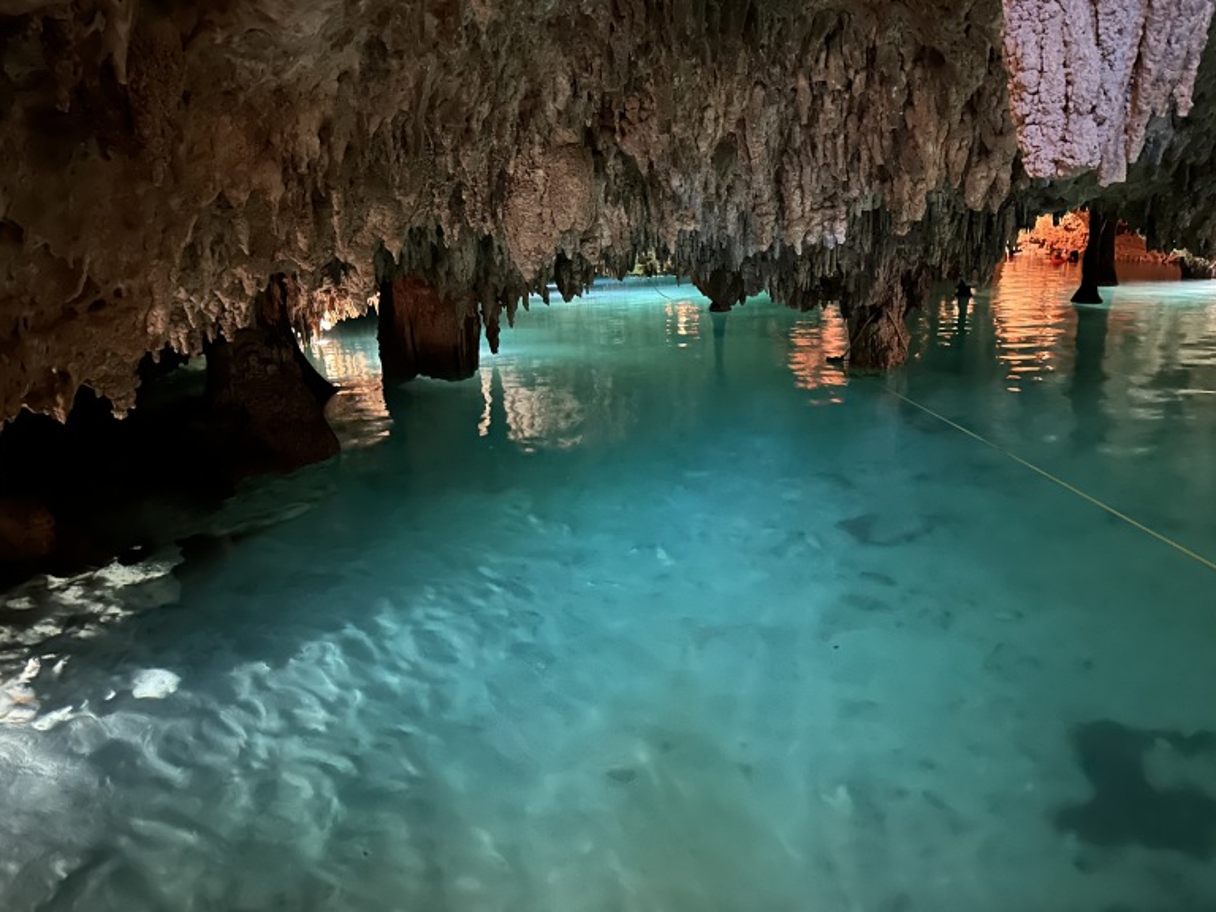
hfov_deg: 69.4
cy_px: 439
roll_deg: +2.0
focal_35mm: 25
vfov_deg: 54.9
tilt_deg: -14.1
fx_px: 878
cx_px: 613
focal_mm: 6.86
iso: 3200
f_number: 1.78
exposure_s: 1/9
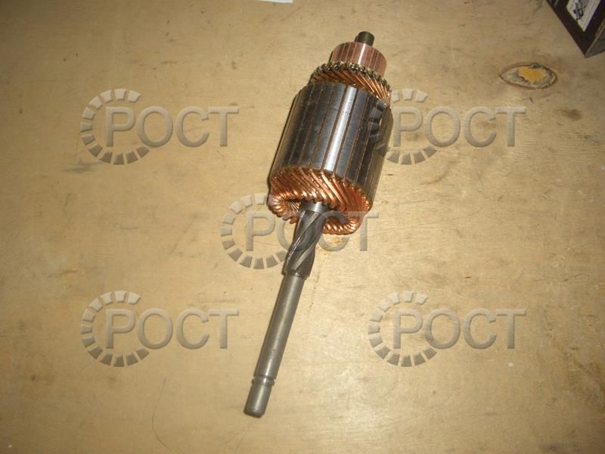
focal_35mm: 35
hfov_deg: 52.6
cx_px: 302
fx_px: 612
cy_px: 227
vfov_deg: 40.7
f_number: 2.6
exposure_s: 1/60
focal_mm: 5.8
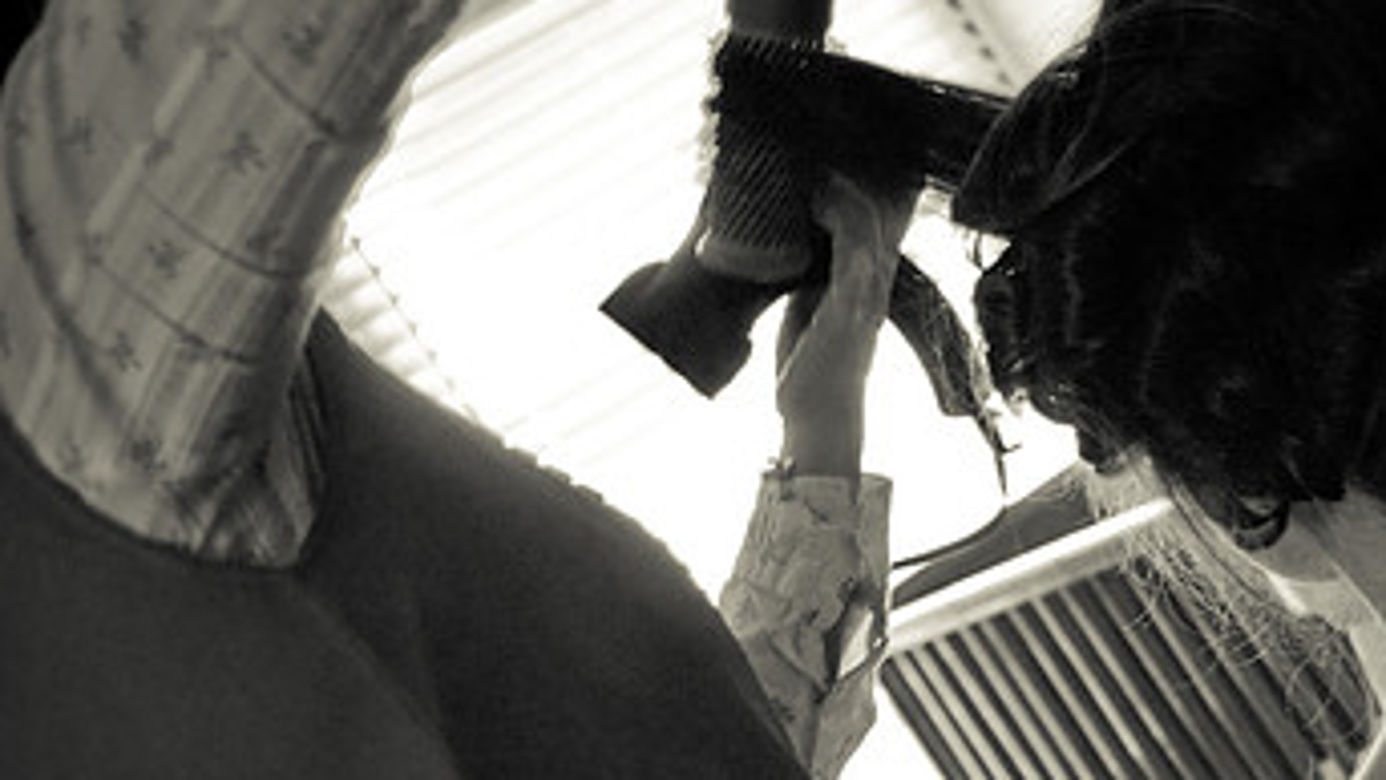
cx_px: 966
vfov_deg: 16.8
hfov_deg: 29.1
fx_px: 2642
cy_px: 449
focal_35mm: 72
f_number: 2.8
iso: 400
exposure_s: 1/60
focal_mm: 27
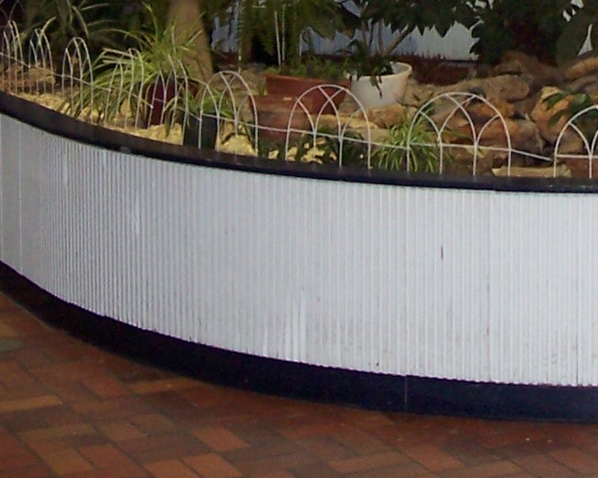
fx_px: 1982
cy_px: -130
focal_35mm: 112
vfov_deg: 13.3
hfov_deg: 16.7
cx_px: 641
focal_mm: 5.6
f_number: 2.7
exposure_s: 1/60
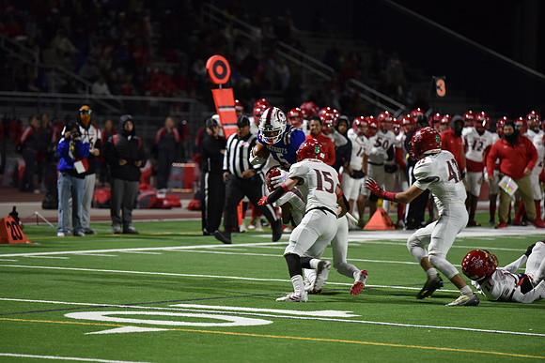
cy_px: 182
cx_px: 272
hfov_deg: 10.5
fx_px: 2953
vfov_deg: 7.0
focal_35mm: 195
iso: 2800
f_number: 2.8
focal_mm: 195
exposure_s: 1/500
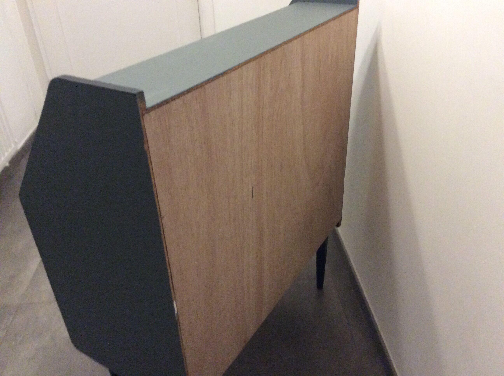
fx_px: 465
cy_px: 188
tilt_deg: -33.2
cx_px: 252
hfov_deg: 56.9
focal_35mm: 32
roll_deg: +2.7
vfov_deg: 44.1
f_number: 2.4
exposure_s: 1/25
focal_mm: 3.3
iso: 250
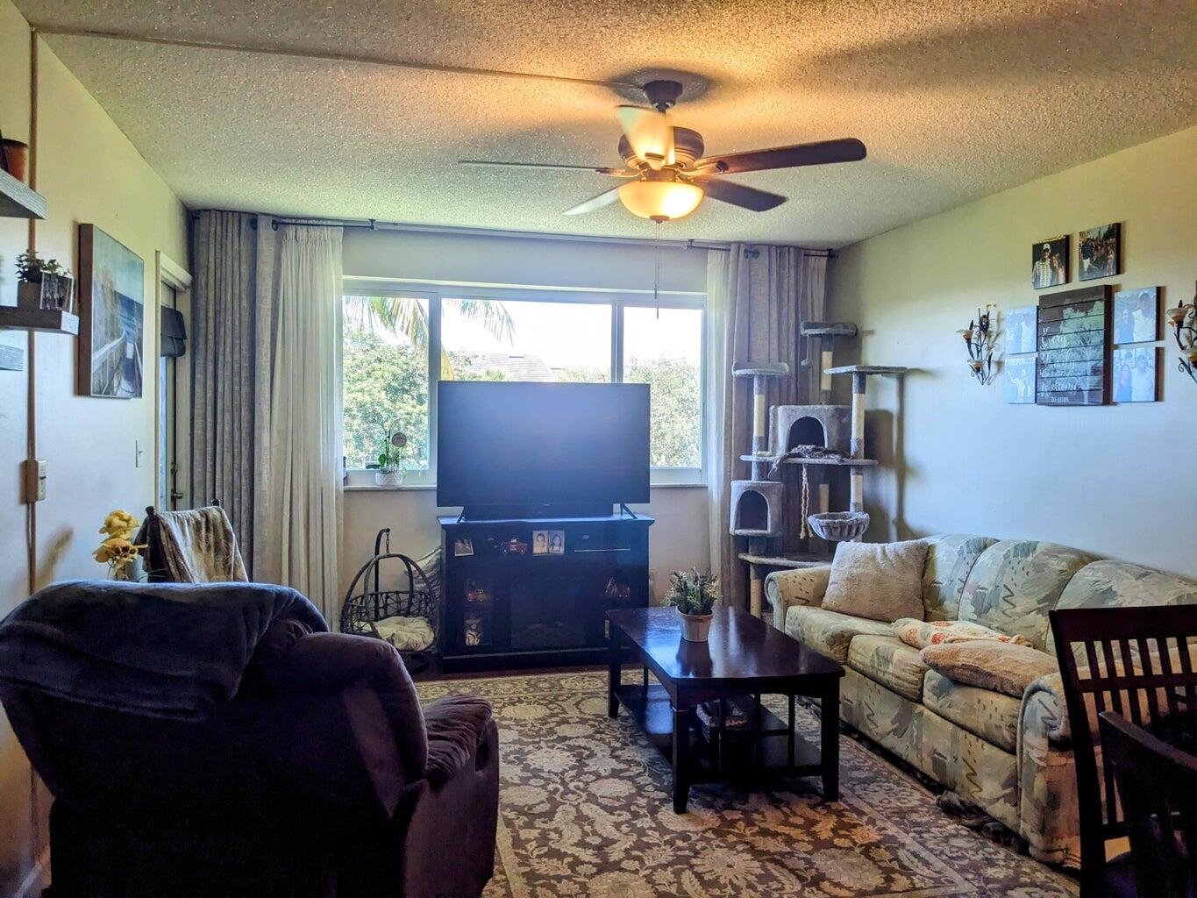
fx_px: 934
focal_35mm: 27
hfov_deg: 65.3
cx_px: 598
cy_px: 449
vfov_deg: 51.4
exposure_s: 1/133
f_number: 1.73
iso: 48
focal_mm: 4.38
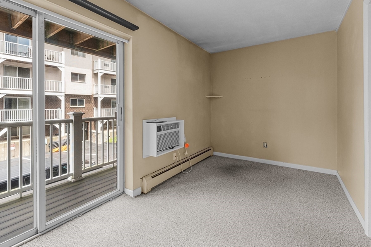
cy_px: 109
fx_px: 165
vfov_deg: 73.5
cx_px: 172
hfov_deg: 96.5
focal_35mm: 16
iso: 800
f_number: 8
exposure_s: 1/15
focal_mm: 14
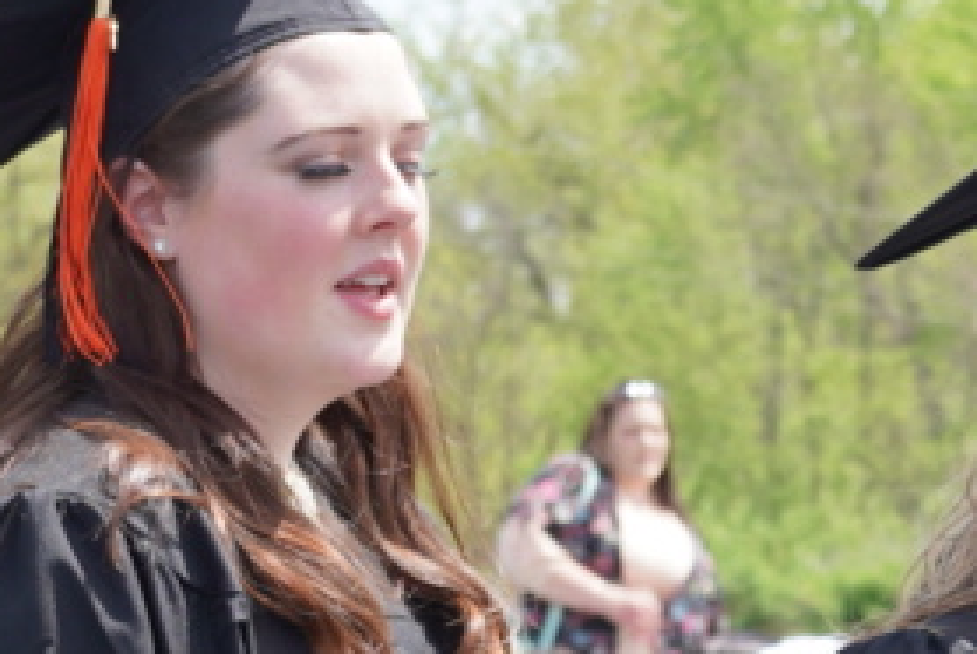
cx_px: 822
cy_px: 932
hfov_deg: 8.0
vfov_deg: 5.3
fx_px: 6955
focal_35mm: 256
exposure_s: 1/250
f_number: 5.6
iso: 100
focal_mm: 44
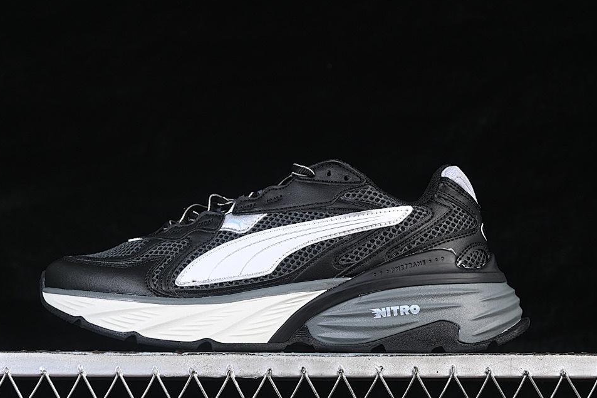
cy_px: 212
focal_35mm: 85
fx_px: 1409
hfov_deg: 23.9
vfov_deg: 16.1
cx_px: 279
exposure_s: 1/60
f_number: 6.3
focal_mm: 50
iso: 160
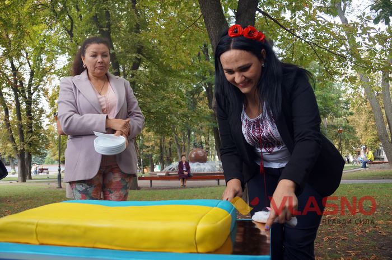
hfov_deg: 67.4
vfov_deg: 47.8
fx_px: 294
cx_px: 196
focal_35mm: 27
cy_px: 130
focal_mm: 18
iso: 160
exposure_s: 1/160
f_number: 4
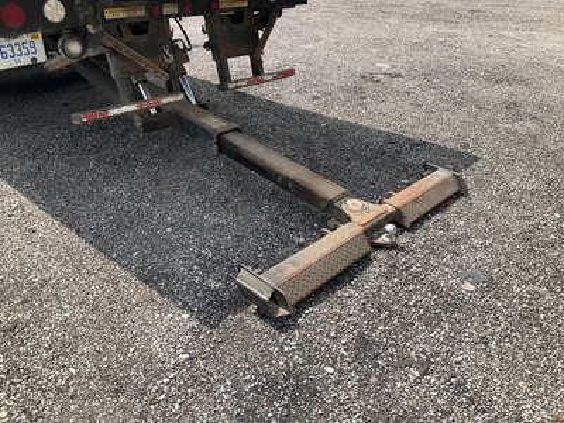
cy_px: 212
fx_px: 472
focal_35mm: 29
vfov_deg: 48.2
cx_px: 282
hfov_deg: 61.7
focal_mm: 3
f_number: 1.8
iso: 25
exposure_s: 1/912
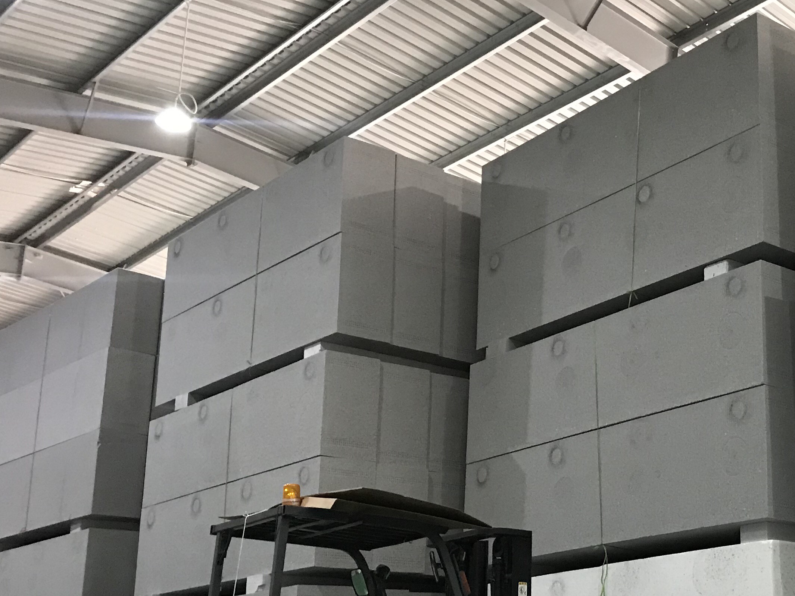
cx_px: 699
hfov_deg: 34.4
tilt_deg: +14.3
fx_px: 1217
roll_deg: +0.8
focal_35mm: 53
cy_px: 379
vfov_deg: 27.4
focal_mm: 3.99
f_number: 1.8
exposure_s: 1/17
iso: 100
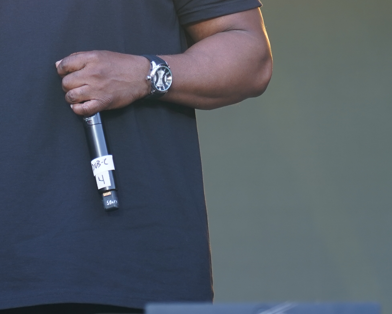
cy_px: -61
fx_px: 3527
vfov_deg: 5.1
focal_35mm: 304
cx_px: -32
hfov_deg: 6.3
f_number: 4
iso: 400
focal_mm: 105
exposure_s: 1/160
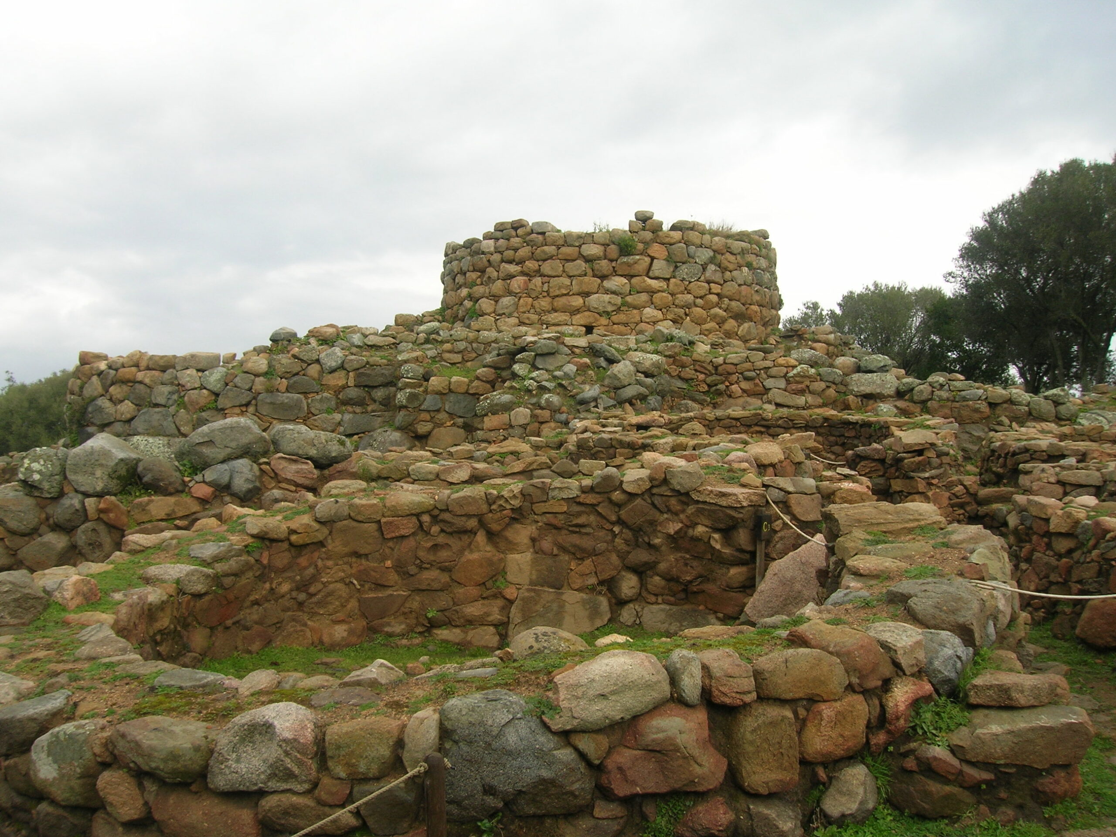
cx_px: 558
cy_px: 418
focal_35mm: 34
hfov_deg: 54.0
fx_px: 1096
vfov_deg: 41.8
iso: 50
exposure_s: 1/116
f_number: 4.9
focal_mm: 5.7
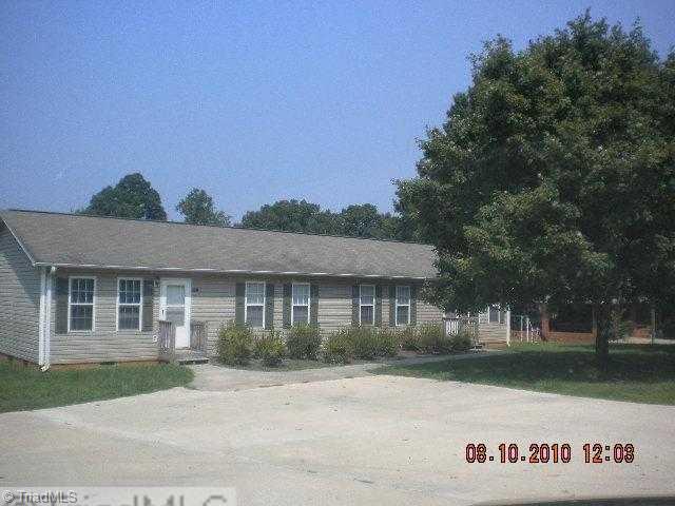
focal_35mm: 35
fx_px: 682
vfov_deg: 40.7
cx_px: 338
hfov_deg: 52.6
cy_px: 253
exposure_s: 1/518
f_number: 4.6
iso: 80
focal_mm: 6.3
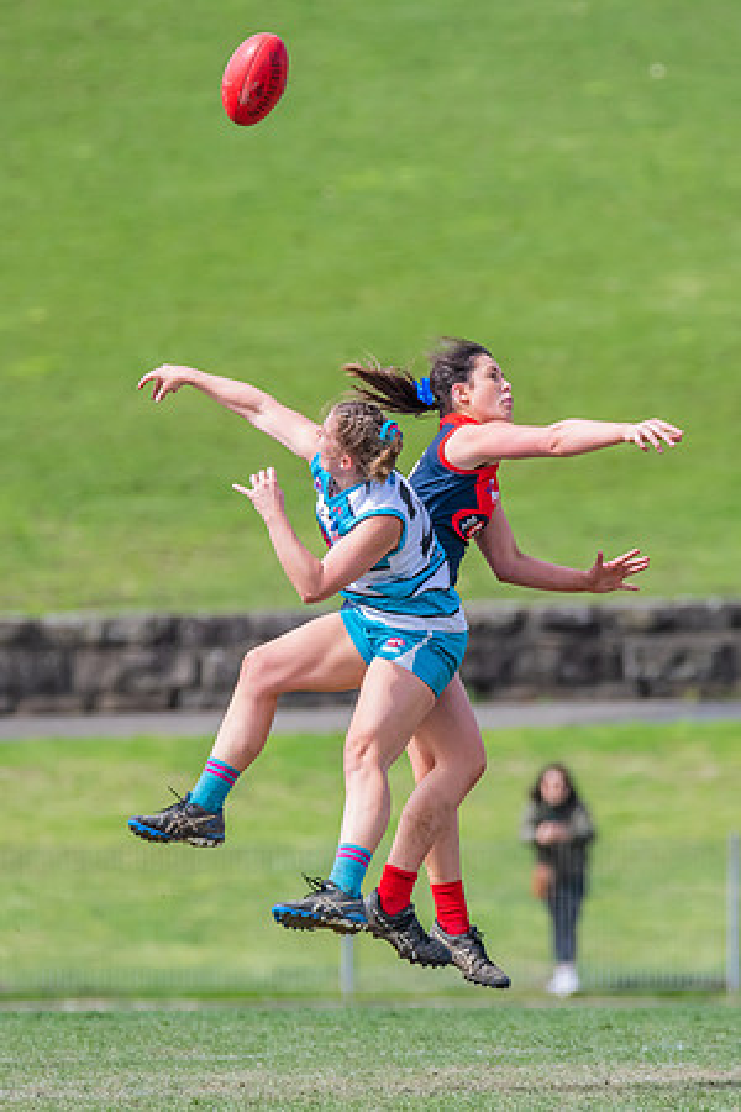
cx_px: 337
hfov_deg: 1.8
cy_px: 580
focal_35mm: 781
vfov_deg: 2.6
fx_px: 24110
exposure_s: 1/1600
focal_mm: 450
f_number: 7.1
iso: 800
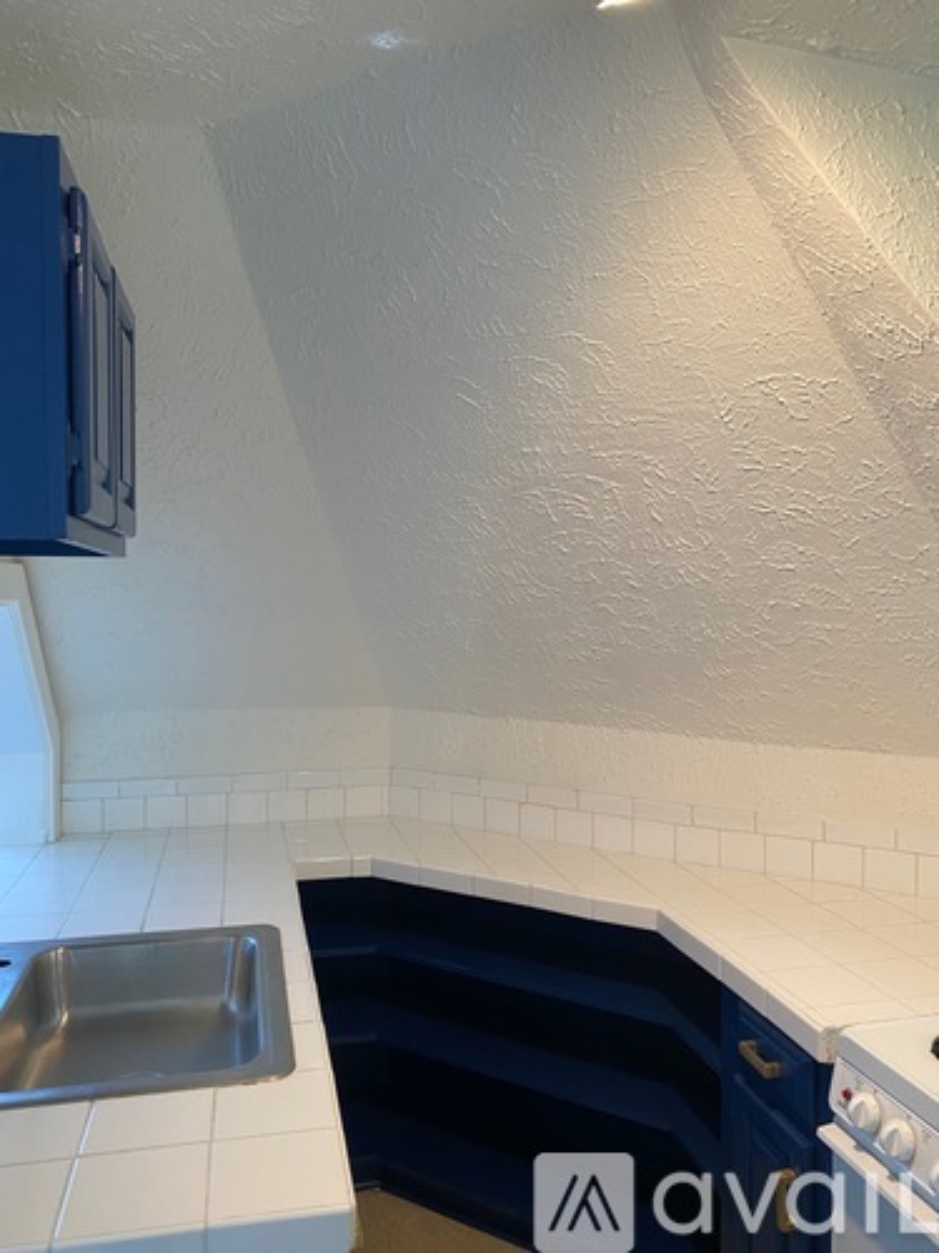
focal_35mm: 26
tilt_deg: -0.3
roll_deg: +0.6
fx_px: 940
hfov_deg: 53.1
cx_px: 470
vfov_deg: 67.3
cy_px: 626
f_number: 1.8
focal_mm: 4.25
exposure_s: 1/60
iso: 125
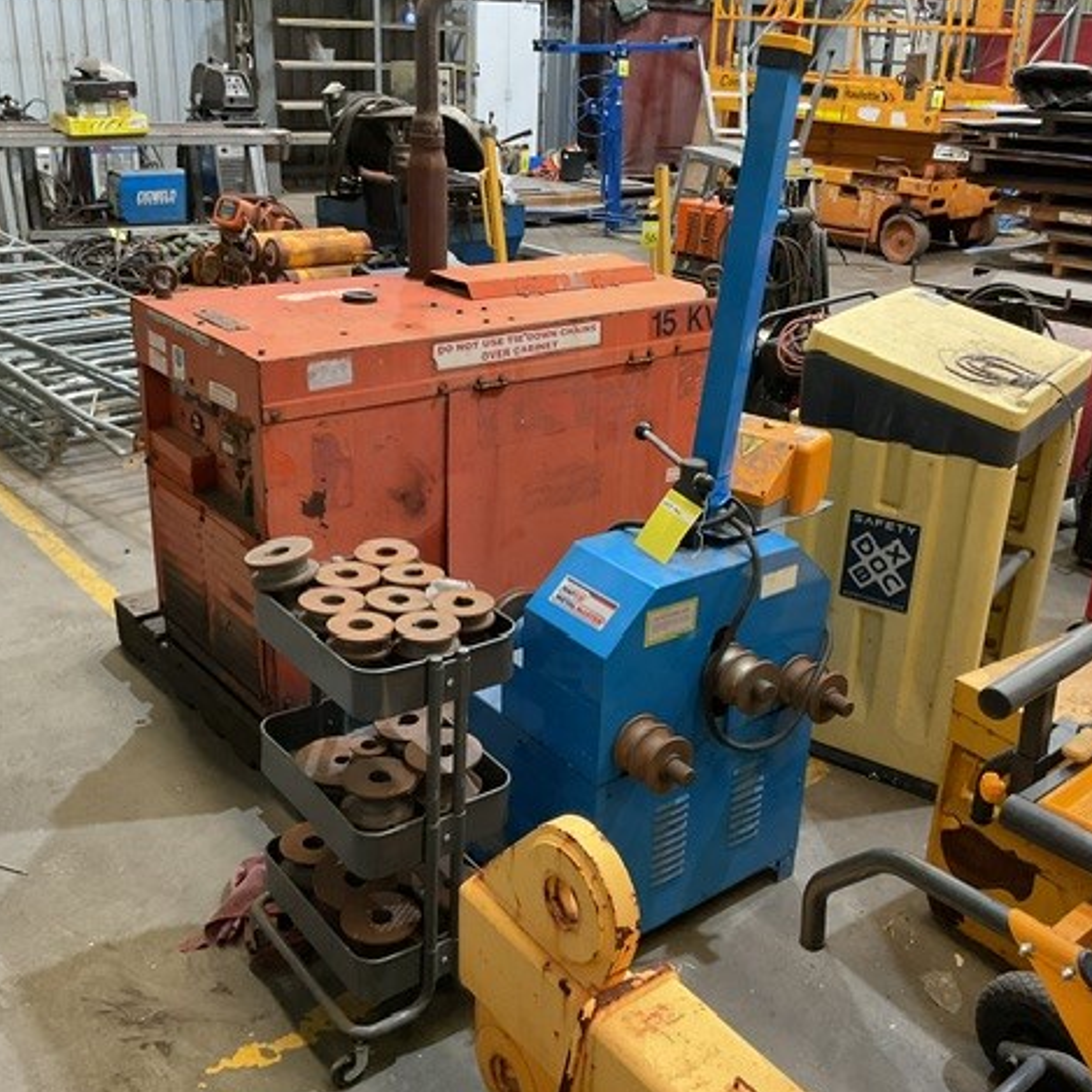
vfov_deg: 47.2
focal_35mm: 35
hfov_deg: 47.1
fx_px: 1249
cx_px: 608
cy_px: 543
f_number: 1.8
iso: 250
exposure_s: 1/60
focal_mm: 3
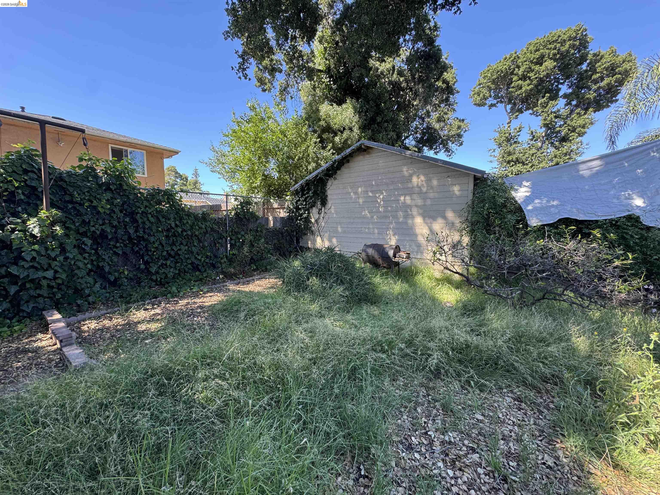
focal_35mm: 14
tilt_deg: -6.2
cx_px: 330
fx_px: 267
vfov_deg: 85.7
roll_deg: +0.0
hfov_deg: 102.1
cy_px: 248
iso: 40
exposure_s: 1/103
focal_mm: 2.22
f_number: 2.2
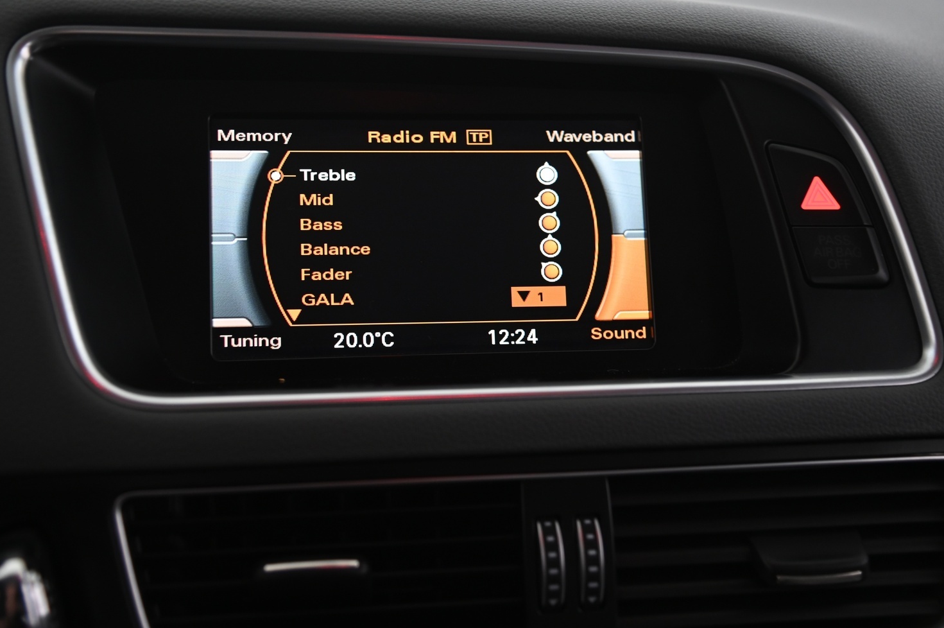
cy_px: 285
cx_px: 440
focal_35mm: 53
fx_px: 1389
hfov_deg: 37.5
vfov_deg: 25.5
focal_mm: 48
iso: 1000
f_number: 4
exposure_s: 1/15
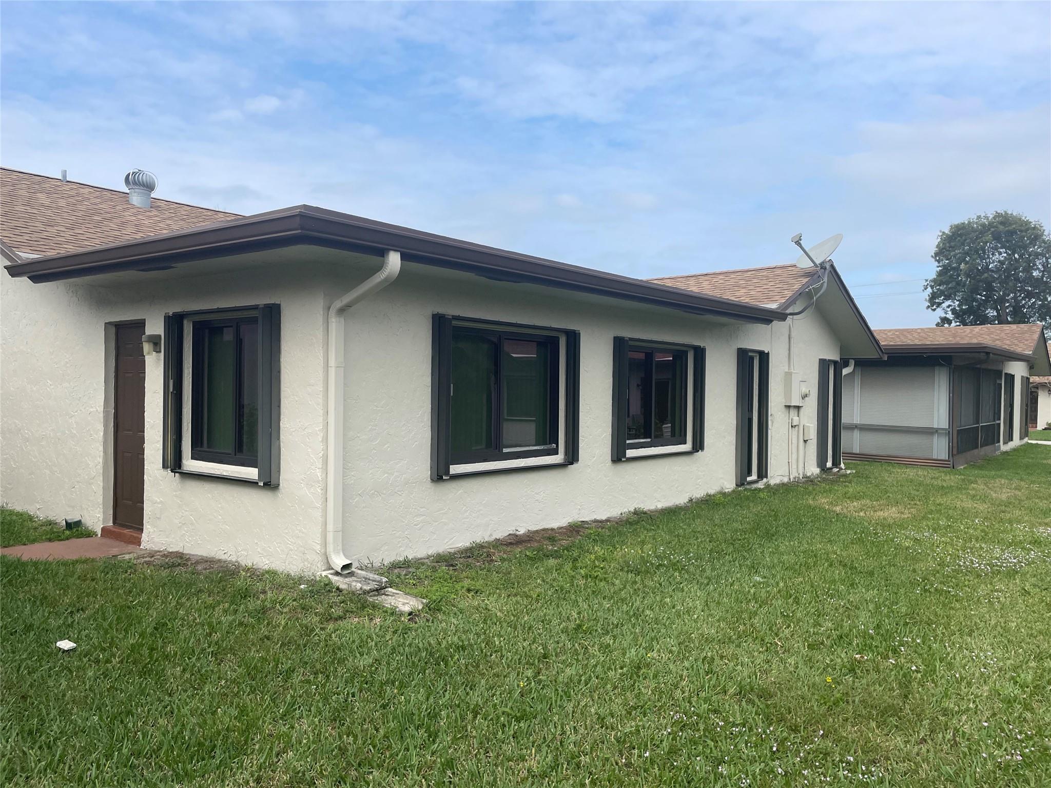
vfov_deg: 53.1
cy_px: 394
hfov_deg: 67.3
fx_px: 789
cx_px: 526
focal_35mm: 26
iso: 32
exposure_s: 1/2817
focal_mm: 4.2
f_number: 1.6
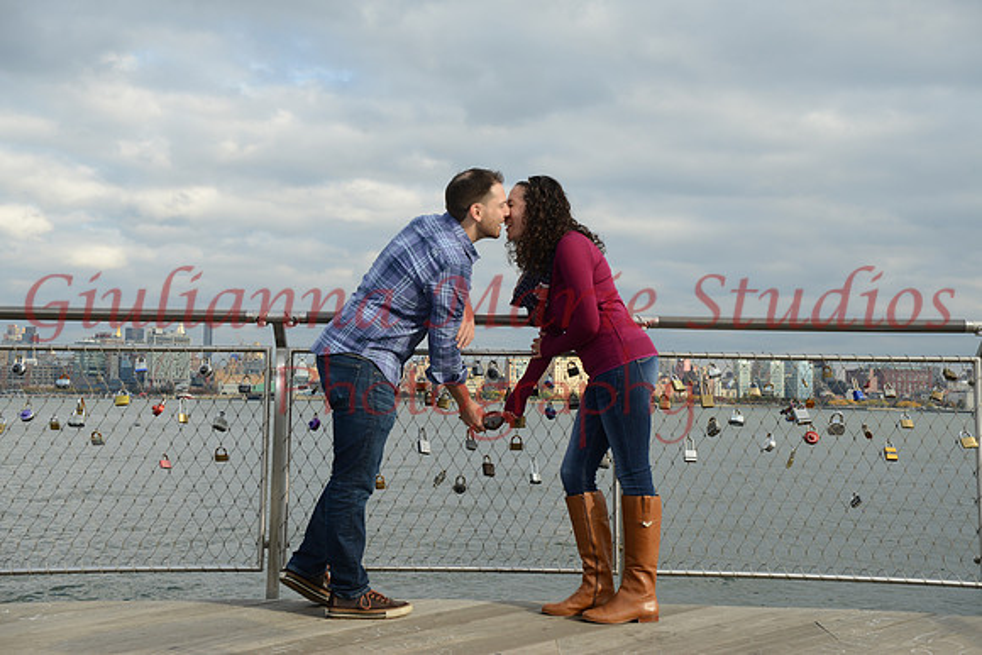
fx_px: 1091
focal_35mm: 40
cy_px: 328
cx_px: 491
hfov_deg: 48.4
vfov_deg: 33.4
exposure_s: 1/250
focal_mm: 40
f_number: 9
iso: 250
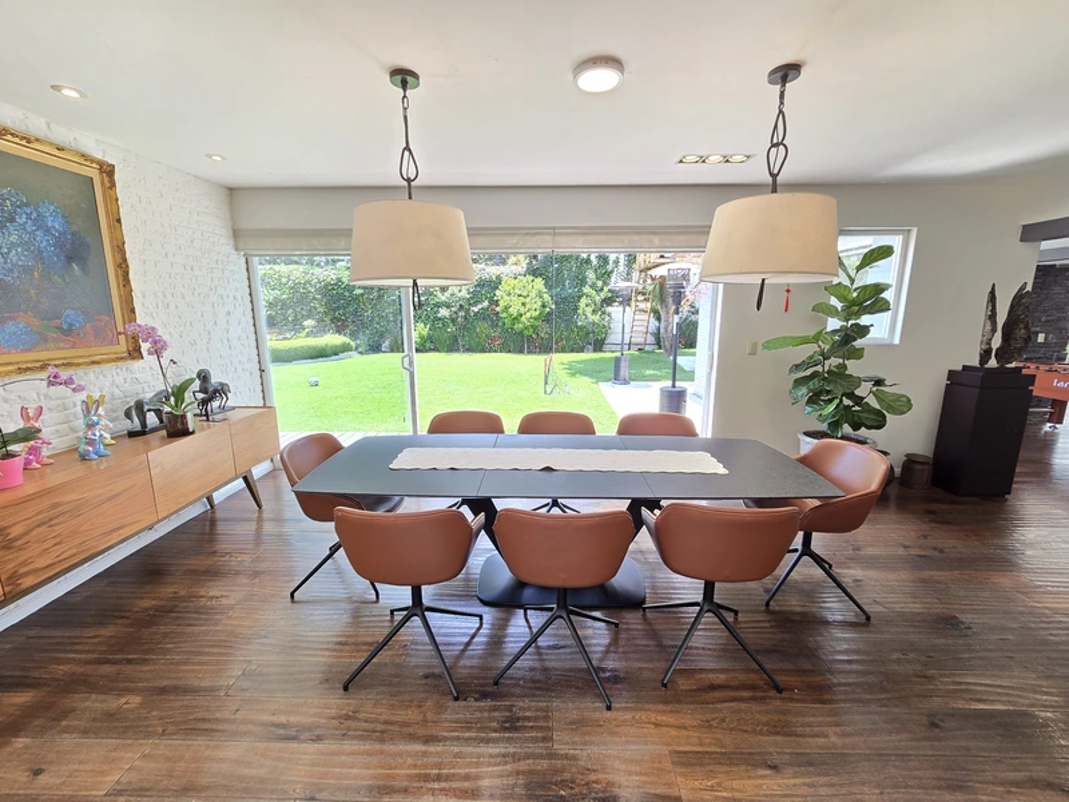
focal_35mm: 13
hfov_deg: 106.2
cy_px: 401
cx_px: 534
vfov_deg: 89.9
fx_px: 401
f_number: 2.2
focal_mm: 2.2
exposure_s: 1/60
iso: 80
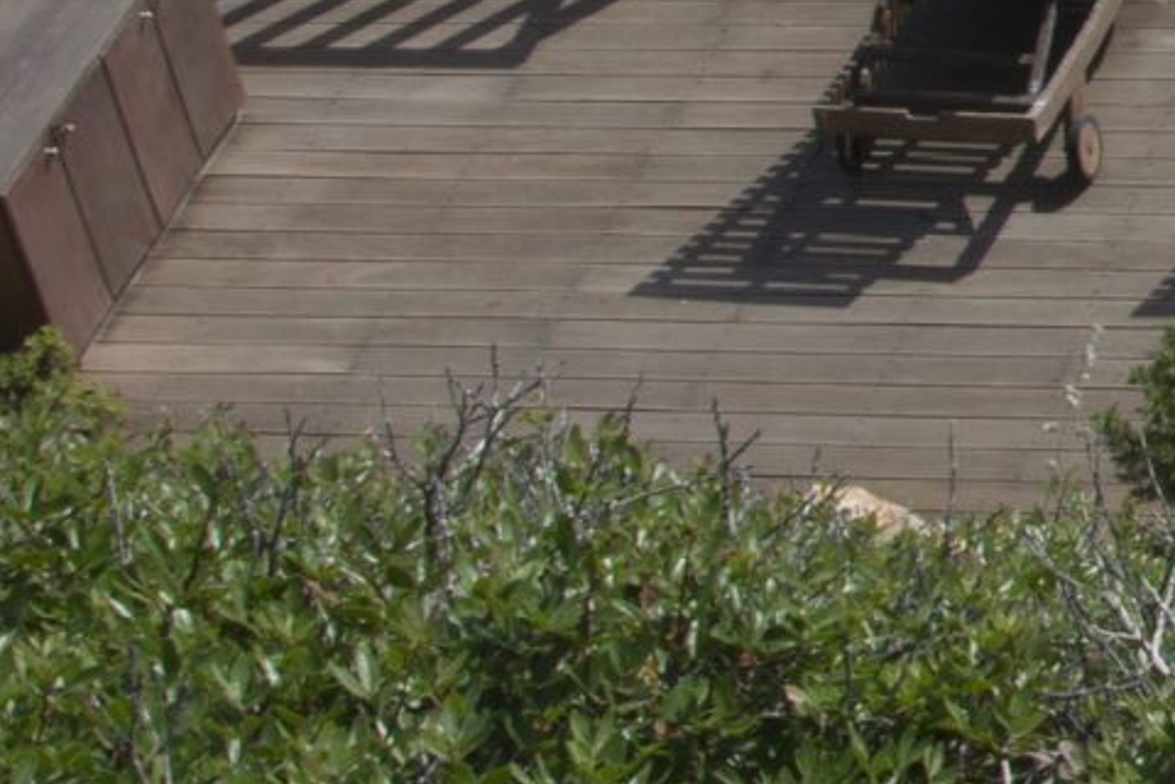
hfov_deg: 12.2
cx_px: 2558
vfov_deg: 9.3
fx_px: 4700
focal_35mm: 144
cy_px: -408
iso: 200
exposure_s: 1/125
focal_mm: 18
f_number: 14
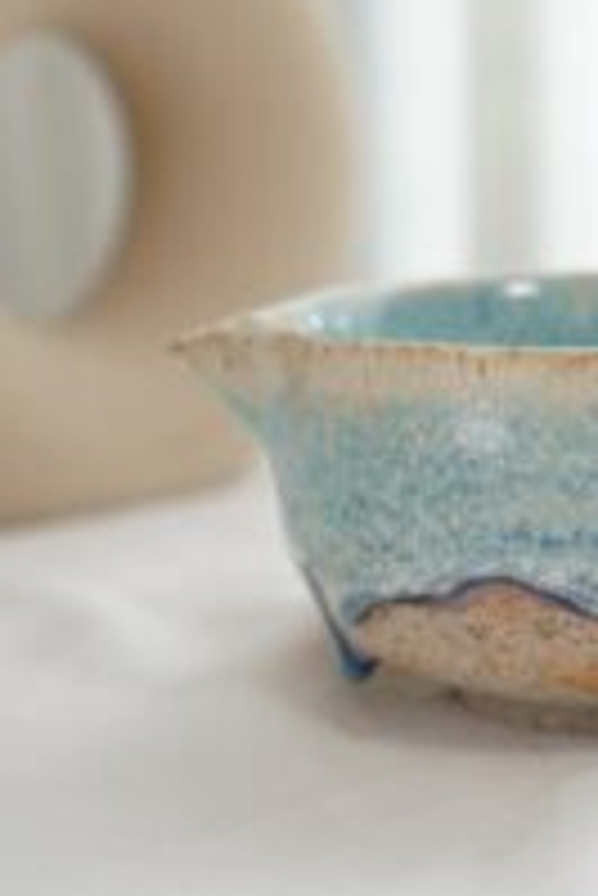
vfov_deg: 19.4
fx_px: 2586
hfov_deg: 13.1
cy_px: 194
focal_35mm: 104
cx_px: 555
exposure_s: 1/125
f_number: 2.8
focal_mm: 35
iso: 500
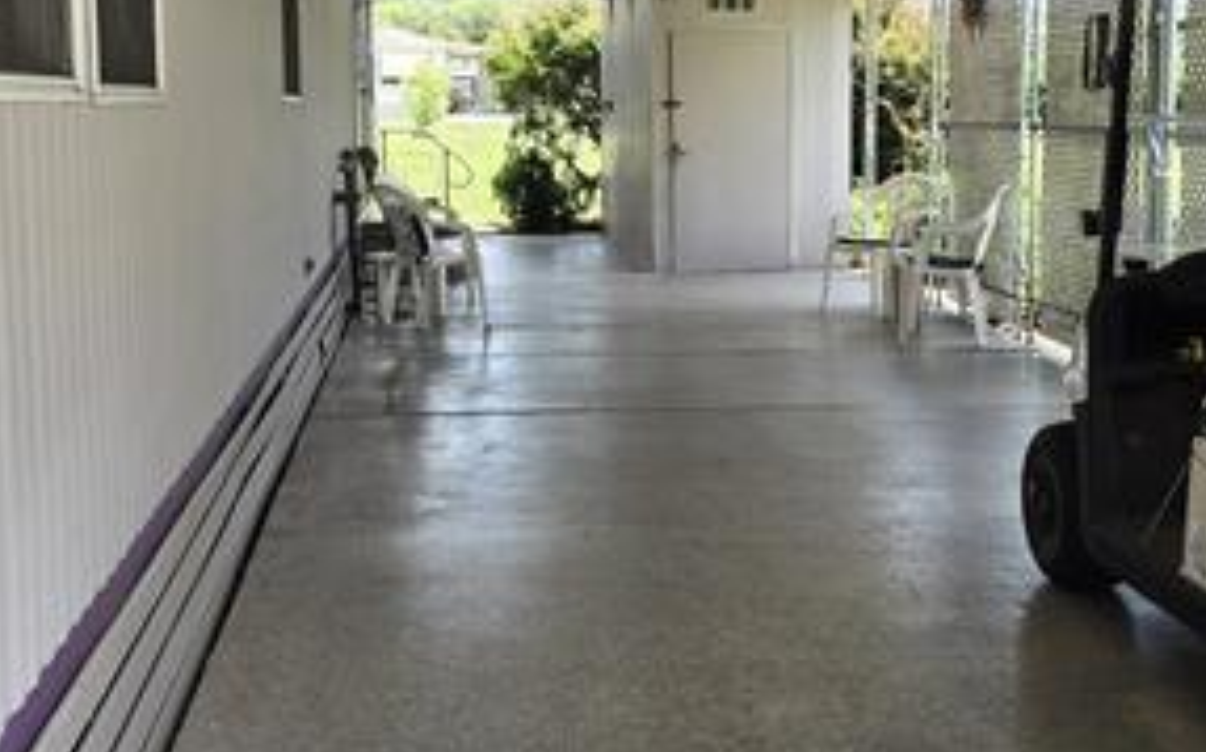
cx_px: 588
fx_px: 1675
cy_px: 239
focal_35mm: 51
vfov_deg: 25.2
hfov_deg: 39.6
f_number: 1.7
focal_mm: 6.3
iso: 20
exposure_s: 1/180
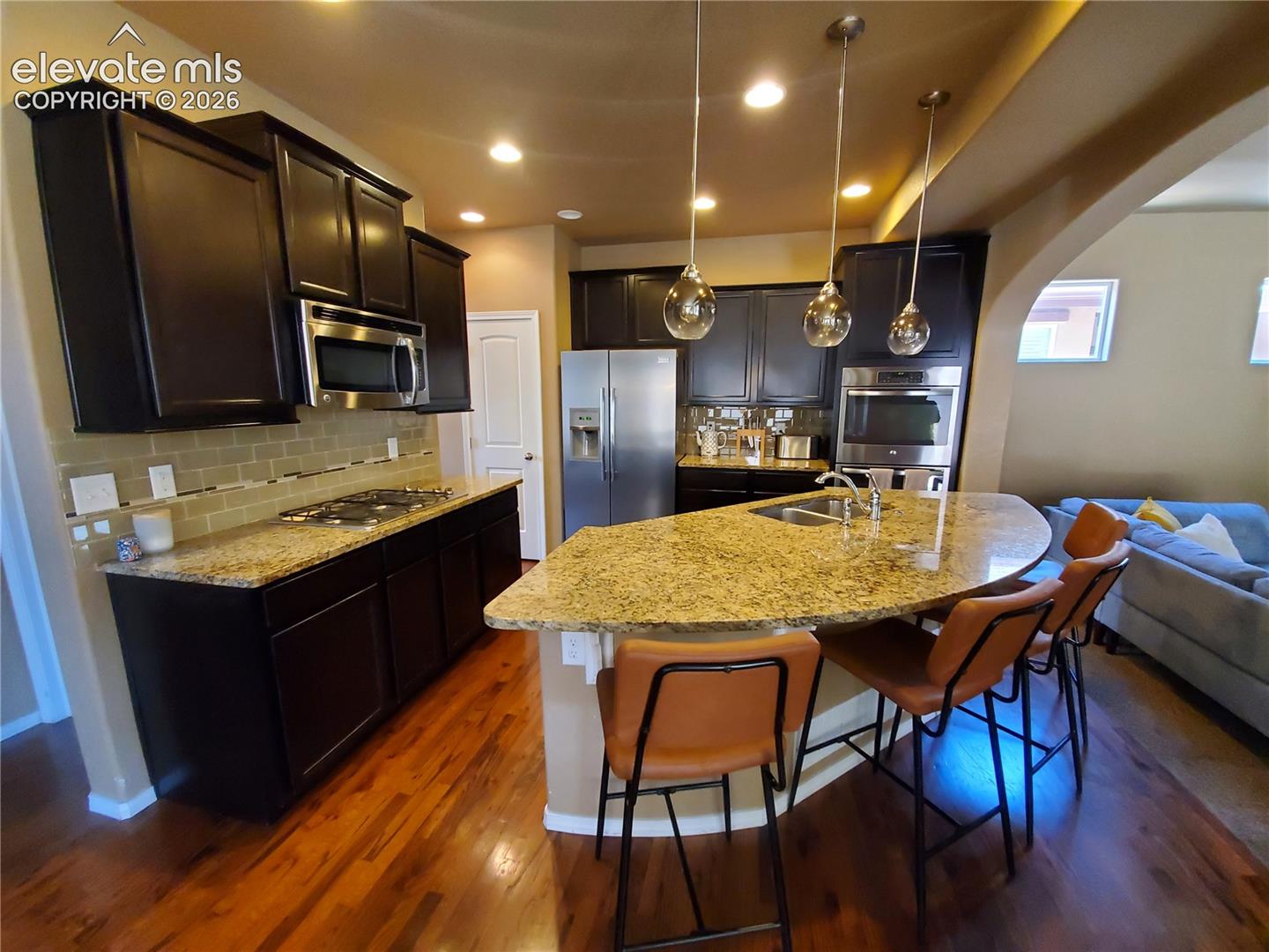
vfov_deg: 89.9
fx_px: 477
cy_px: 476
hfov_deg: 106.2
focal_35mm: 13
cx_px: 634
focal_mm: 1.8
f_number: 2.2
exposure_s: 1/29
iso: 500
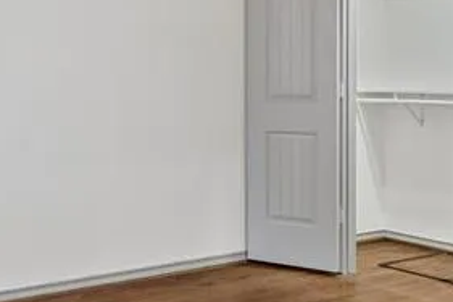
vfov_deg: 21.8
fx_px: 780
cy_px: 108
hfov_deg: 32.3
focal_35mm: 62
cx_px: 187
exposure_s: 1/2
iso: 400
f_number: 10
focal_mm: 17
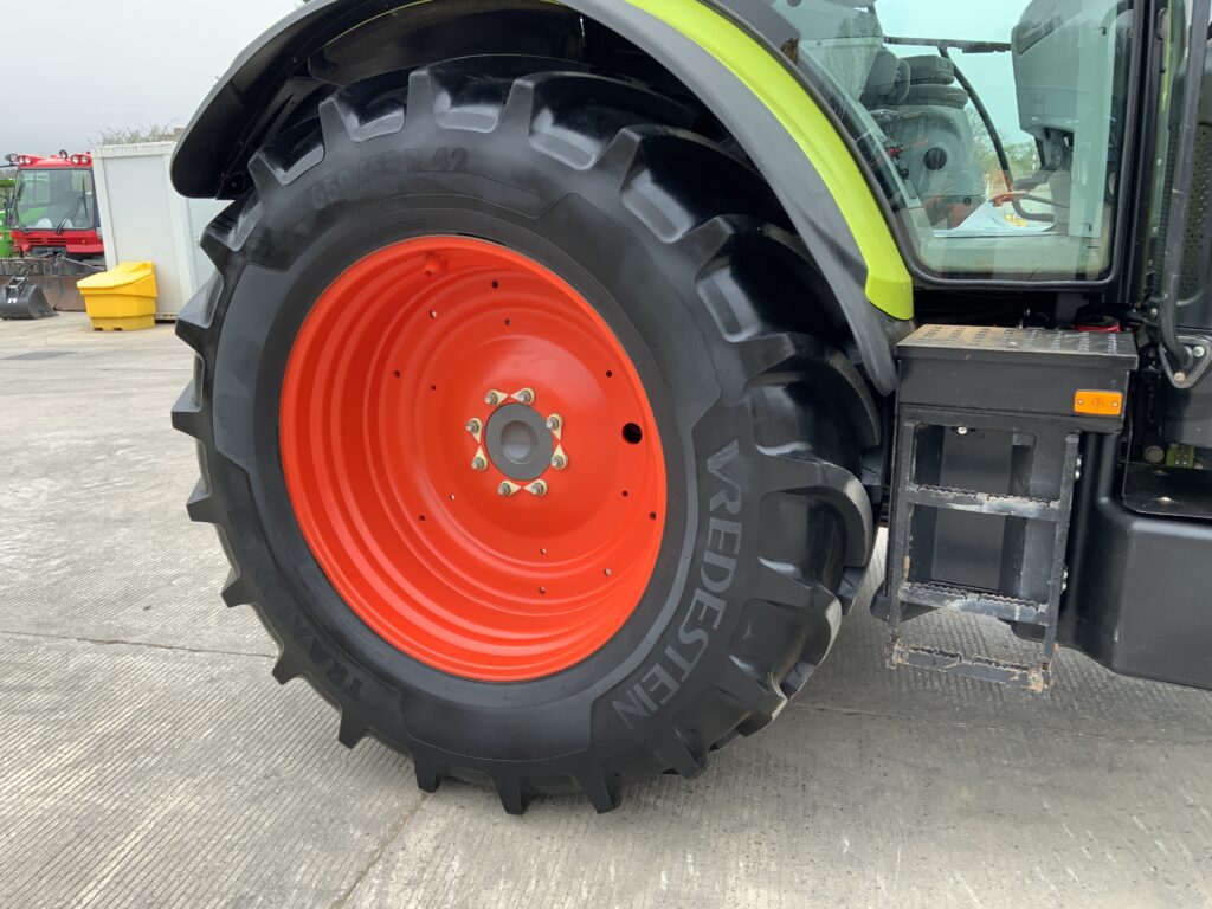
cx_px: 606
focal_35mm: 29
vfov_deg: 48.2
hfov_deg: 61.7
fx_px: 1015
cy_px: 454
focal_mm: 3
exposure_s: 1/147
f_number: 1.8
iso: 16
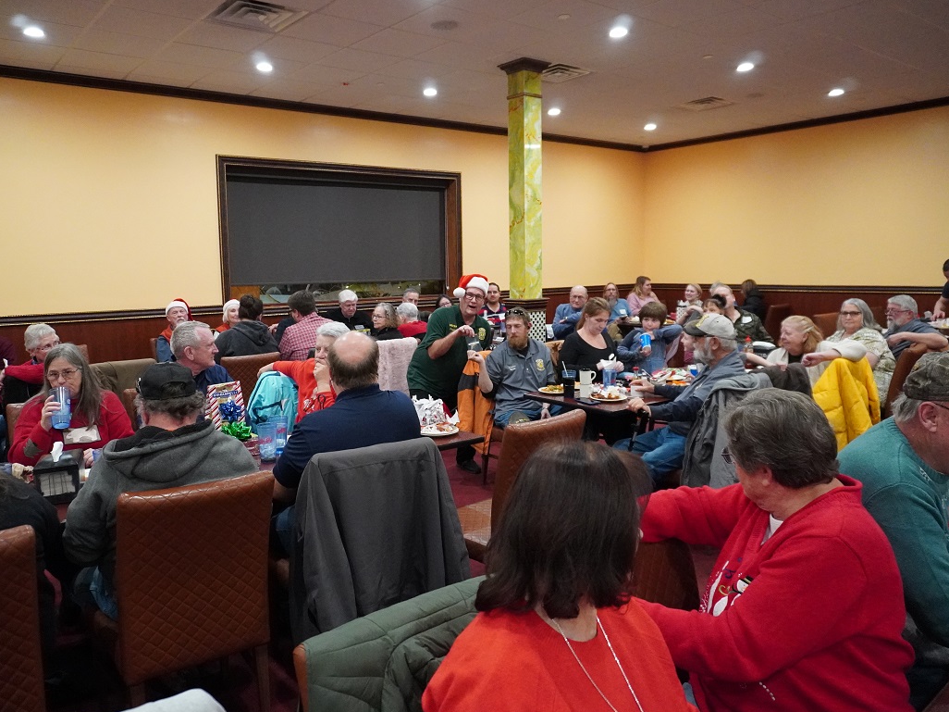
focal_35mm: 27
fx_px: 740
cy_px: 350
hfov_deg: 65.3
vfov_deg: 51.3
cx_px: 444
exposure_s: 1/160
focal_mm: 16
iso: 6400
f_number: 3.5
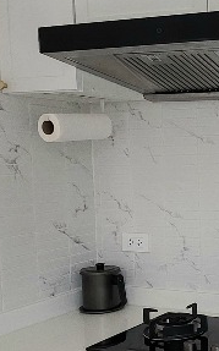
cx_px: 350
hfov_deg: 21.4
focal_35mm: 48
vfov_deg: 41.5
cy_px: 221
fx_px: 459
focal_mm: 1.7
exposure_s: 1/50
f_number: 2.2
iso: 80
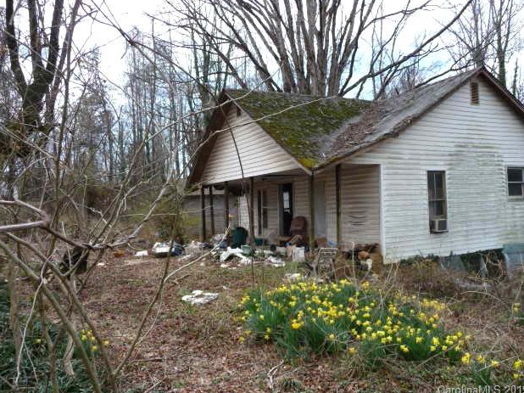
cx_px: 264
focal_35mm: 29
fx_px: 439
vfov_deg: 48.2
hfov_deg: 61.7
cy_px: 194
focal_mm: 4.7
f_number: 3.3
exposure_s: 1/400
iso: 100
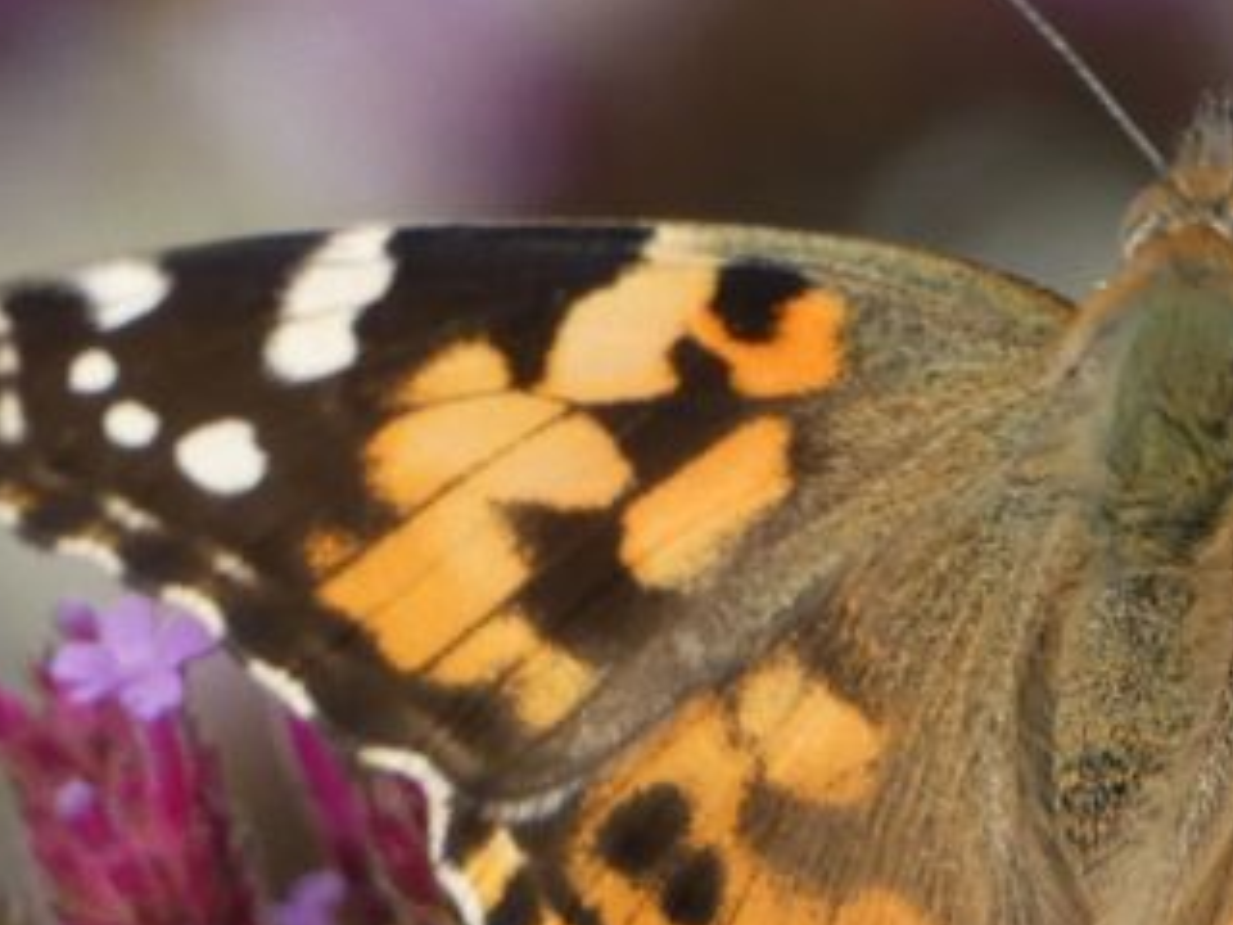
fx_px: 48870
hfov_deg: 1.4
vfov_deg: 1.1
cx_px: 1085
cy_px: 597
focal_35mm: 1372
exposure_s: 1/100
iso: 160
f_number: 5.6
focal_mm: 92.3
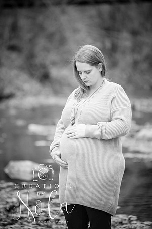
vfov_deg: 11.1
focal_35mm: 185
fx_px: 1172
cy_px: 114
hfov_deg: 7.4
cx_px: 76
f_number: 4
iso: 1250
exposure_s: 1/400
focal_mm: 185
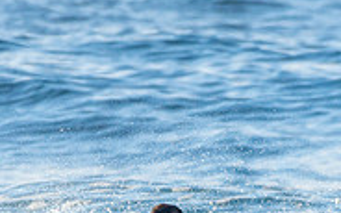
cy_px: 275
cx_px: 241
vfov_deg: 0.5
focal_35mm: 2404
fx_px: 22341
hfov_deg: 0.9
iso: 280
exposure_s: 1/1250
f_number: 5.6
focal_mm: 500
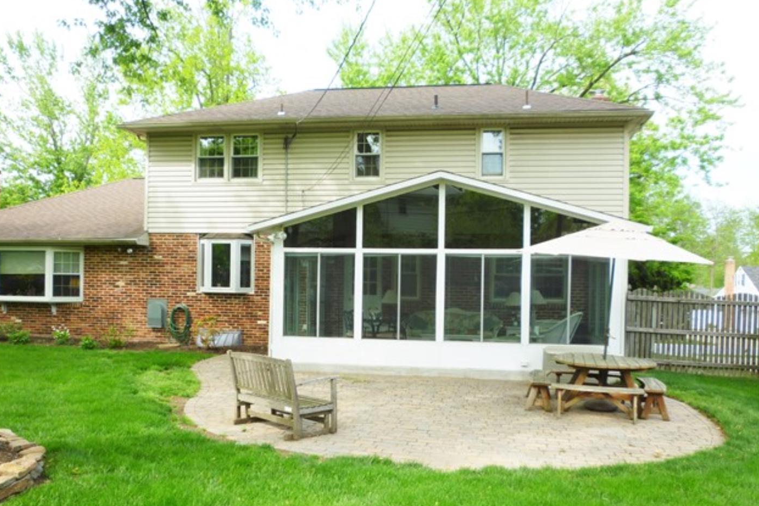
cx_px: 383
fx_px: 654
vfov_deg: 42.2
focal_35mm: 31
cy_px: 289
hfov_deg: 60.3
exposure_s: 1/250
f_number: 3.3
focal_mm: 5.2
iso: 80
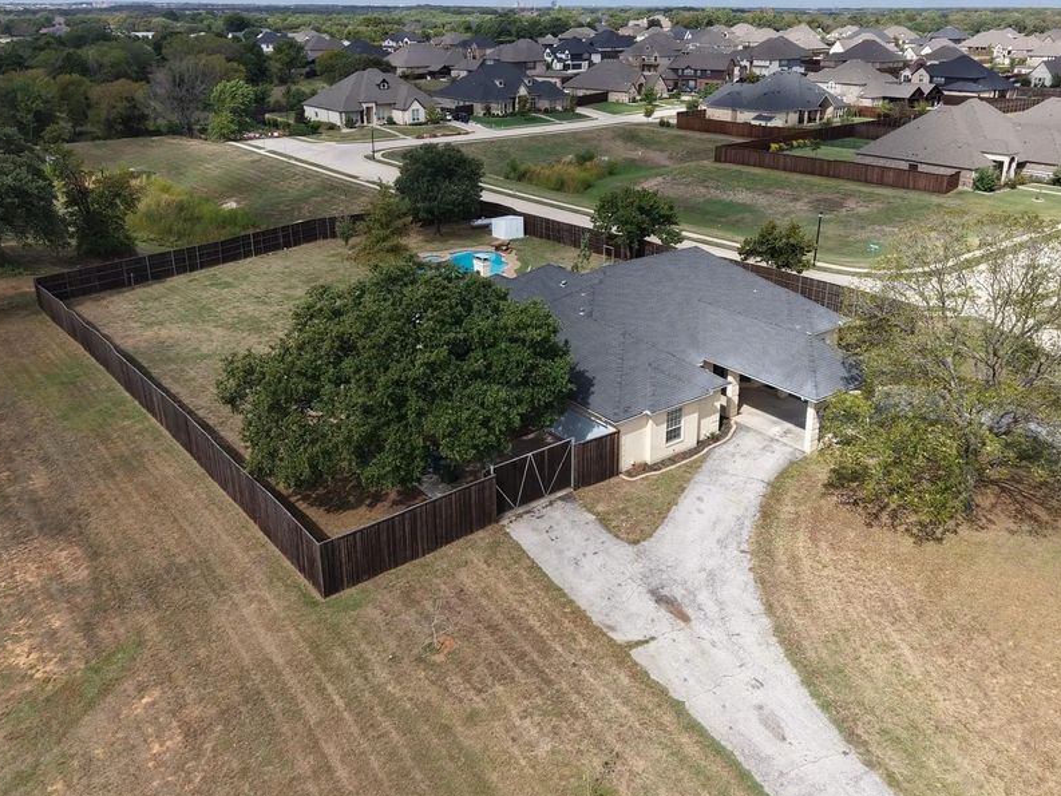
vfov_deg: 45.3
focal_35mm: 31
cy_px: 332
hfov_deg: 58.3
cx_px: 561
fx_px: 950
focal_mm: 8.67
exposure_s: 1/3200
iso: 150
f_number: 1.8
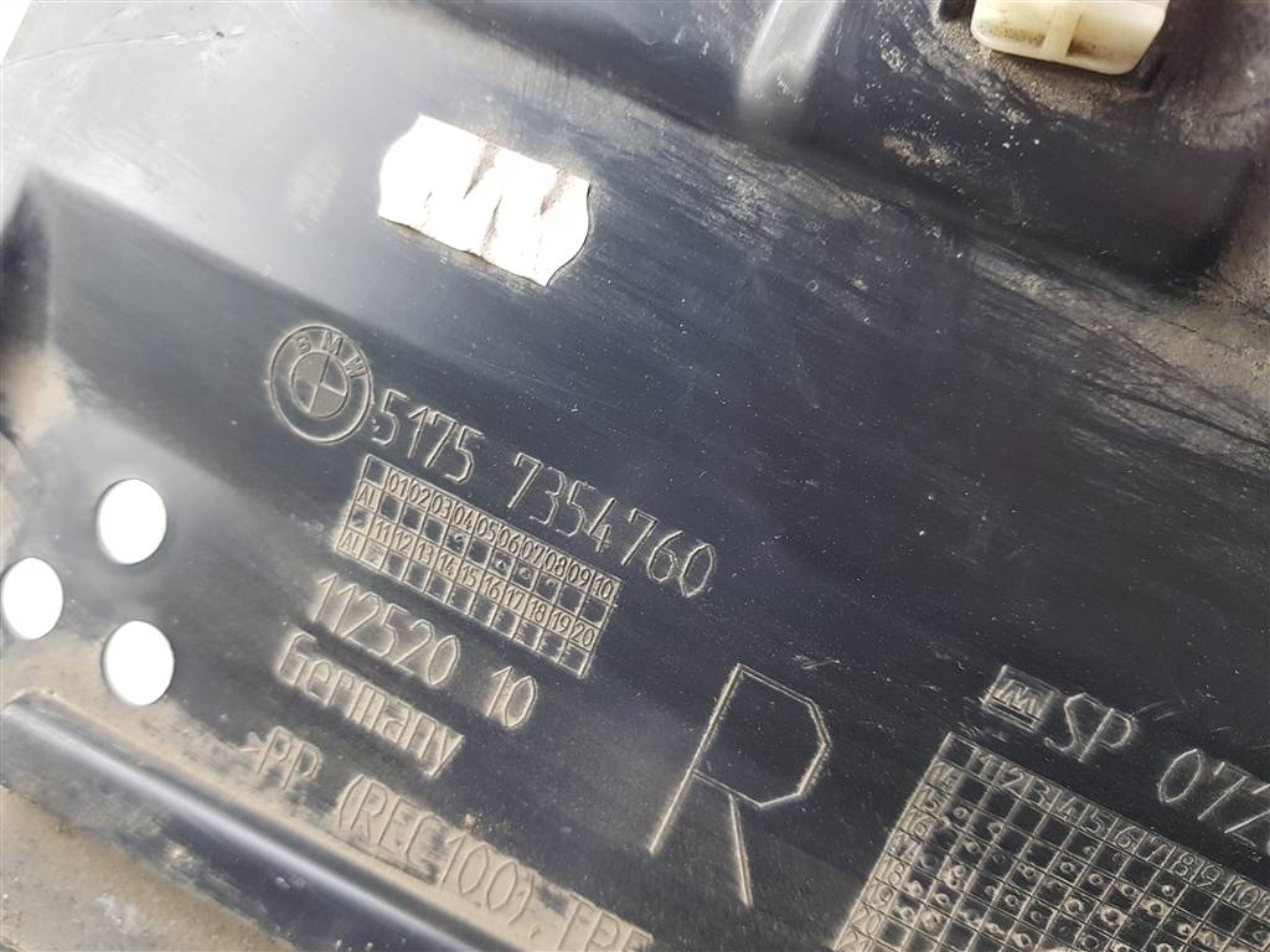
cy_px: 476
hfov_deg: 67.3
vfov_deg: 53.1
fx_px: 954
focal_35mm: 26
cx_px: 635
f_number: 1.7
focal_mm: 4.2
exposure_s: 1/50
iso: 125
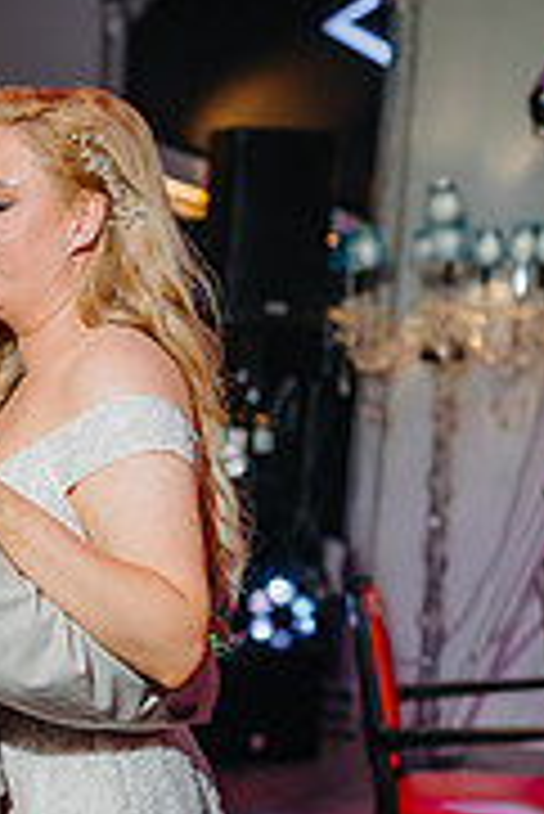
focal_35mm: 87
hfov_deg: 15.3
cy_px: 715
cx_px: -76
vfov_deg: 22.8
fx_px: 1968
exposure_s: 1/200
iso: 100
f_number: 1.8
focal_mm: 35
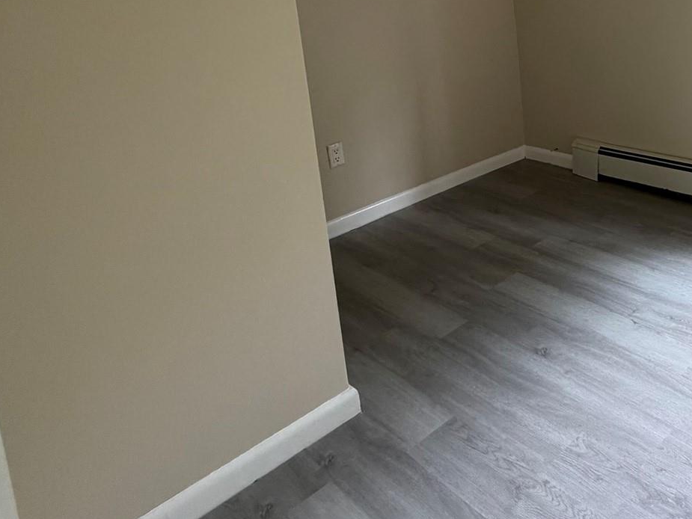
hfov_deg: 49.4
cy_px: 1
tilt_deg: -6.4
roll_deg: +4.6
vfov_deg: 40.0
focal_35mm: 31
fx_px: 620
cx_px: 667
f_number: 2.2
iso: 320
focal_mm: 2.22
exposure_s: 1/121
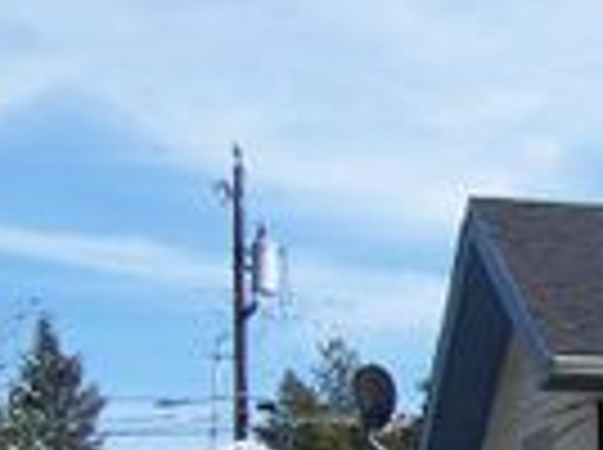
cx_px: 1062
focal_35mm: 142
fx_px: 2469
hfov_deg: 12.7
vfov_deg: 10.1
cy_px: 695
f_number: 4
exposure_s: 1/750
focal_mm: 6.3
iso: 80
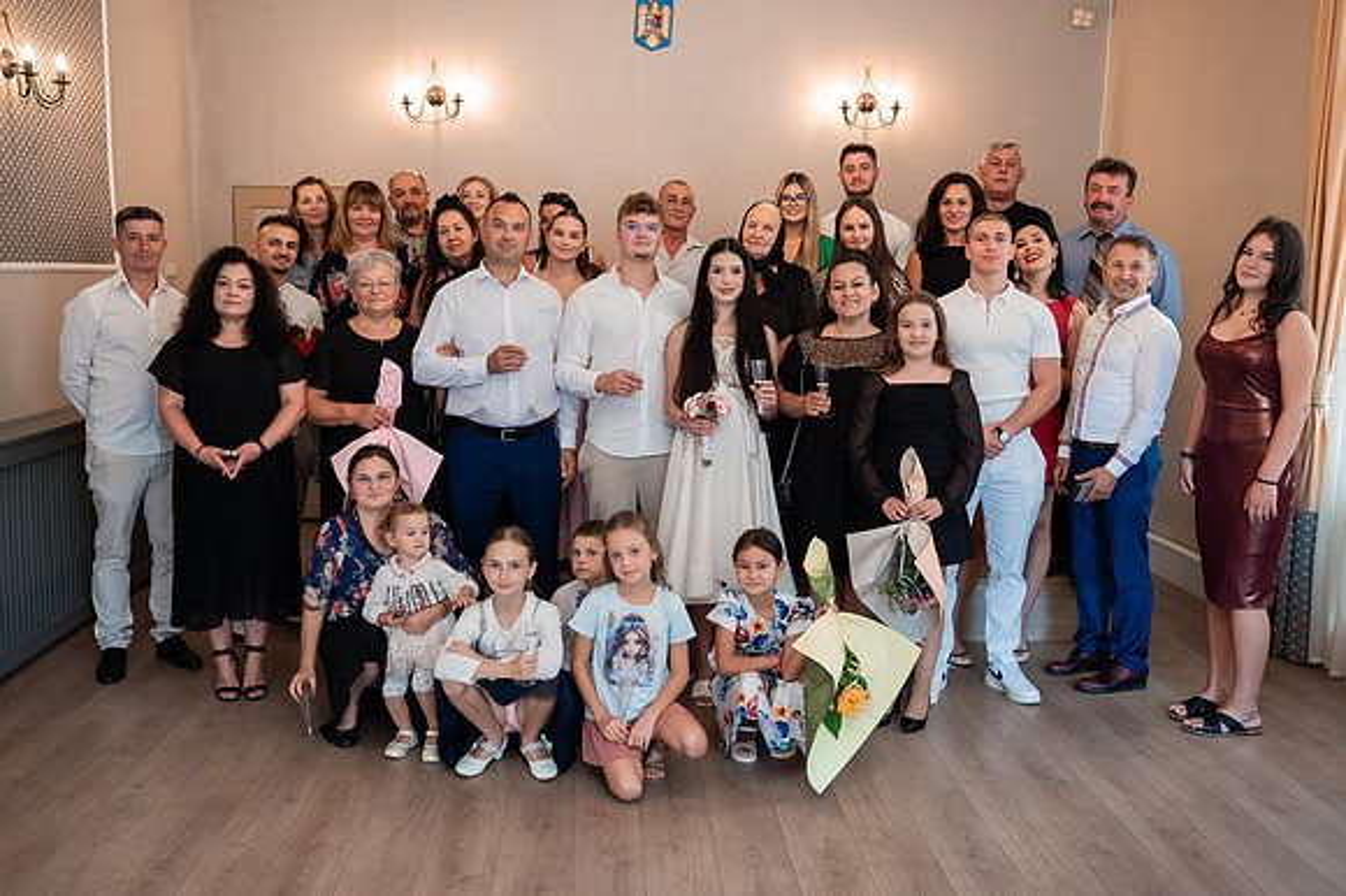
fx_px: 1245
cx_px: 646
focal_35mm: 33
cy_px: 448
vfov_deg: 39.6
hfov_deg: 56.8
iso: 1600
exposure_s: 1/200
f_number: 2.8
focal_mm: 28
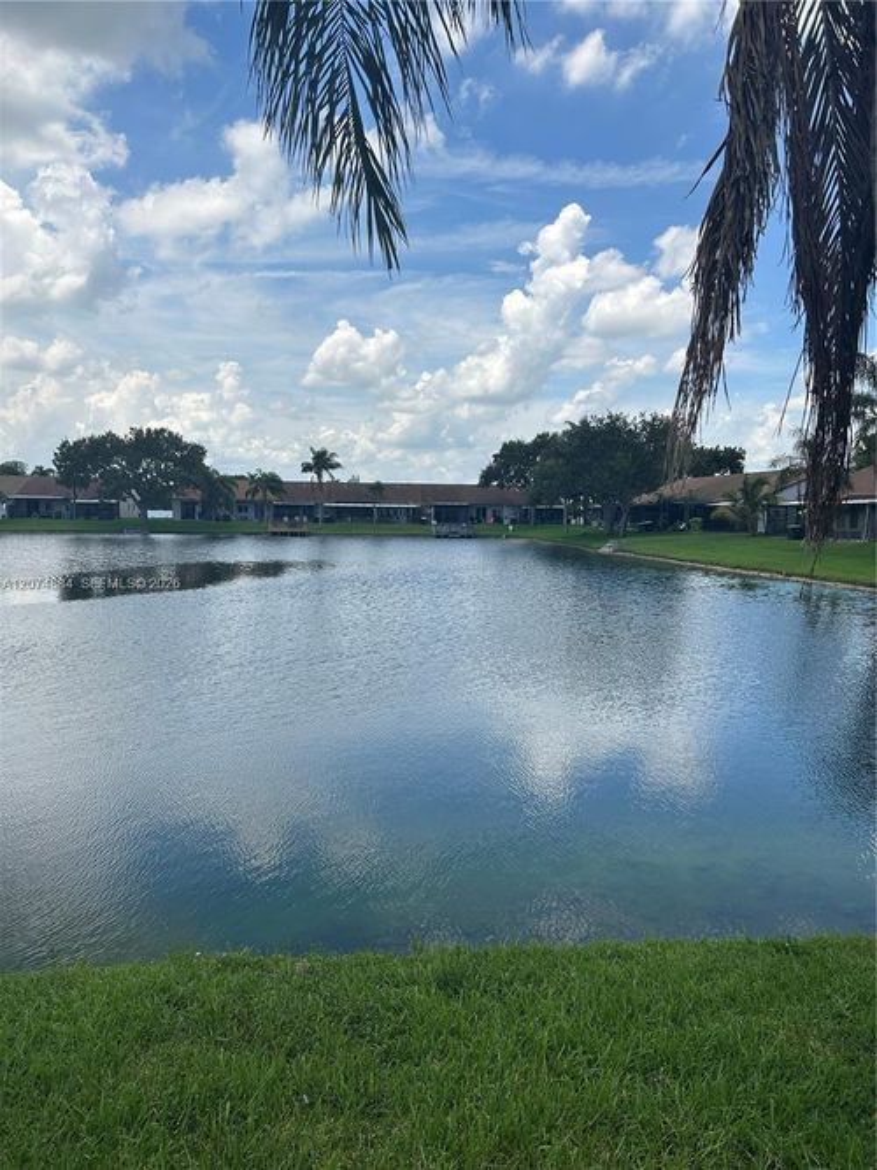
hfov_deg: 53.0
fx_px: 879
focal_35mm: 26
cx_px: 438
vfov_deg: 67.3
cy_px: 585
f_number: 1.5
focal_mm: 5.7
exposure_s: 1/4444
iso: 50
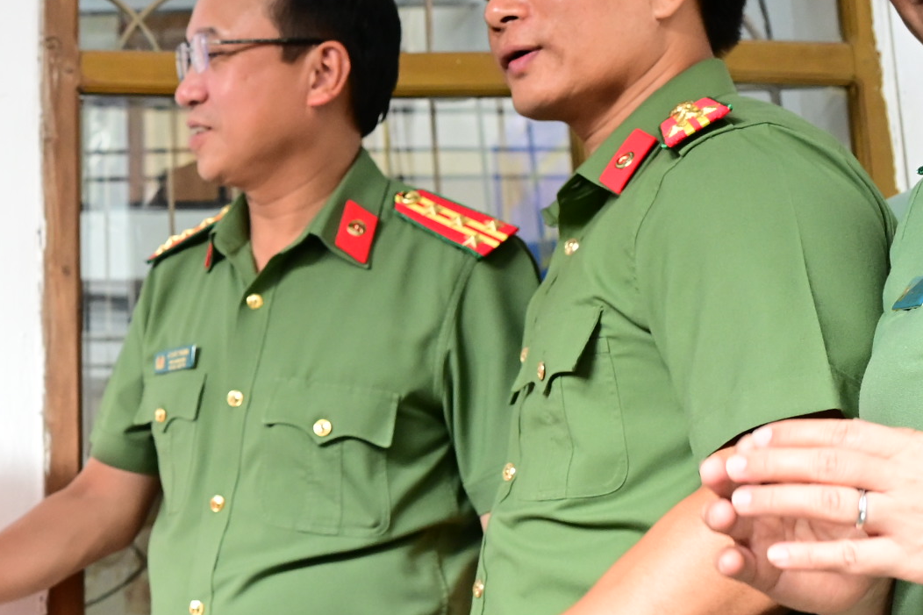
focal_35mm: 69
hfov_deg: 26.4
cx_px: -144
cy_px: 366
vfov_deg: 19.7
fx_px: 1769
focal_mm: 24
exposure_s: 1/160
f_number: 4
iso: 2500
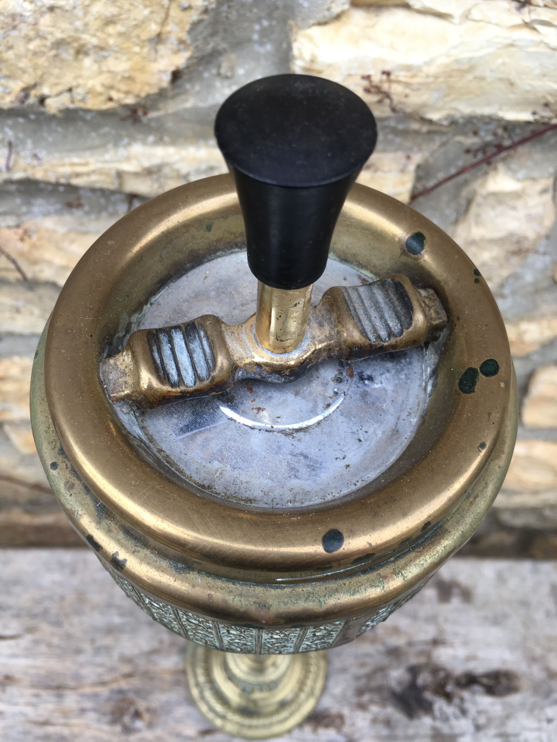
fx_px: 622
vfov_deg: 61.7
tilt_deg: -58.8
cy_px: 371
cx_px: 278
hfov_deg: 48.2
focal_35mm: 29
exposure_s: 1/50
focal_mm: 4.15
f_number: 2.2
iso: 25
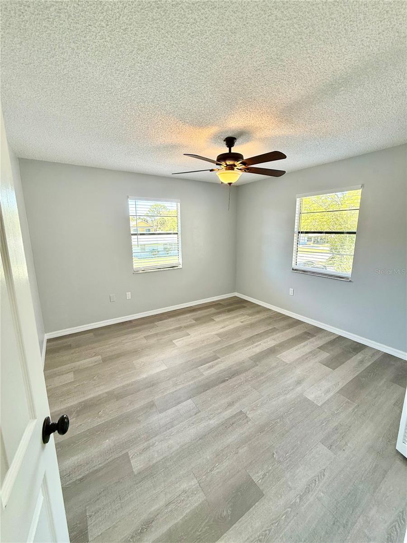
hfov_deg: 85.7
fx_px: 219
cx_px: 204
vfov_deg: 102.1
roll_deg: -0.4
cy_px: 272
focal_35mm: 14
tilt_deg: -11.7
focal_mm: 2.22
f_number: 2.2
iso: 100
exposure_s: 1/120
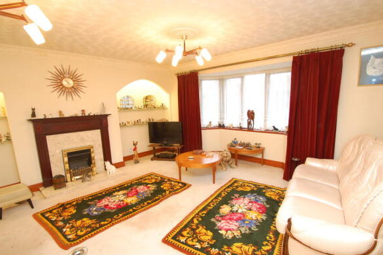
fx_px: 181
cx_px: 193
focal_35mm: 17
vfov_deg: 70.3
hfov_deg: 93.3
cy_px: 136
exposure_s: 1/20
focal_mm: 10
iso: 400
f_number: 5.6
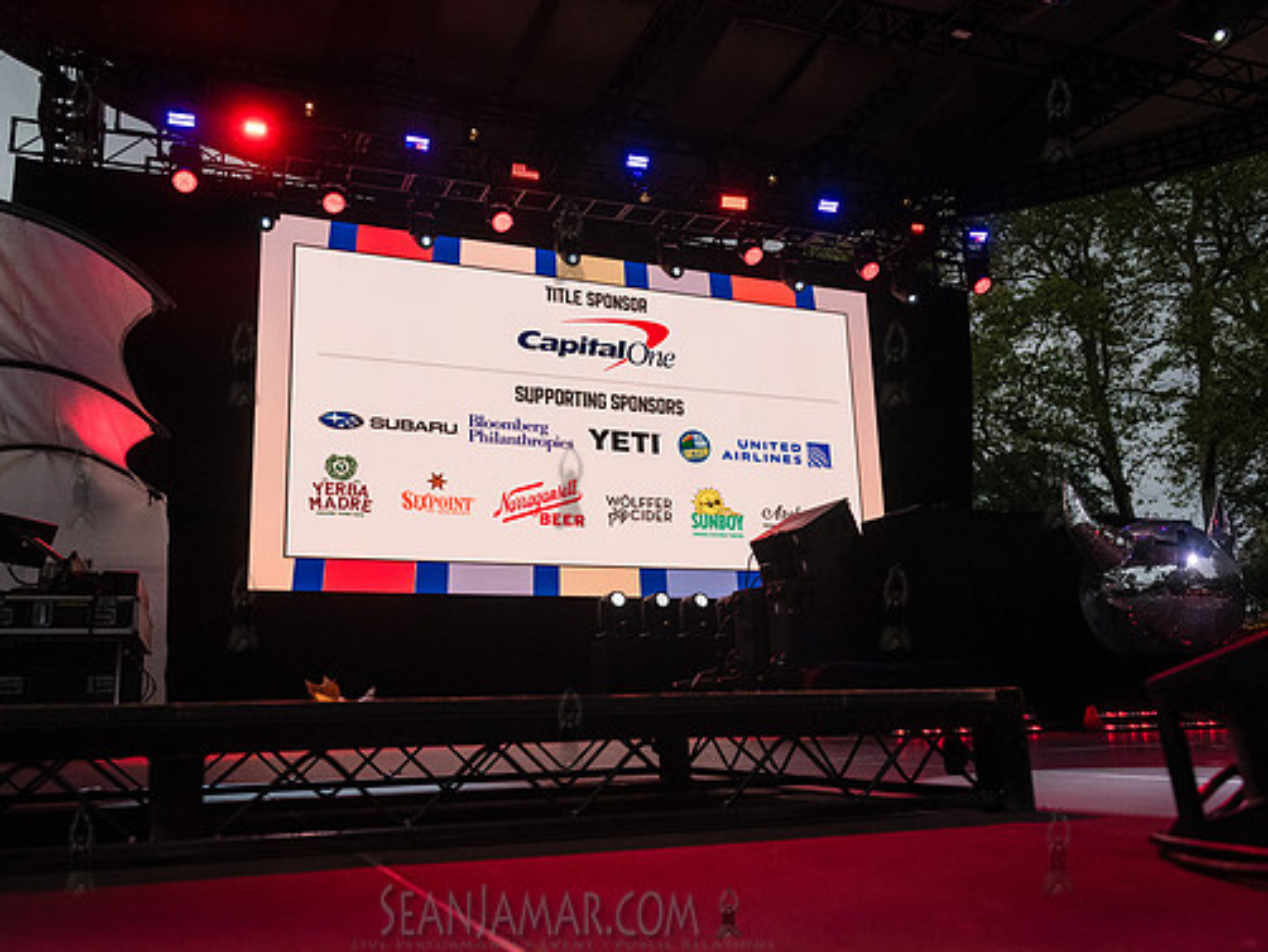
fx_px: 1099
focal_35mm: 30
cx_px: 568
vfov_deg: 46.8
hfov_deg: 59.8
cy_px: 484
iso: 5000
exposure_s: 1/4000
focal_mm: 27
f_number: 3.5
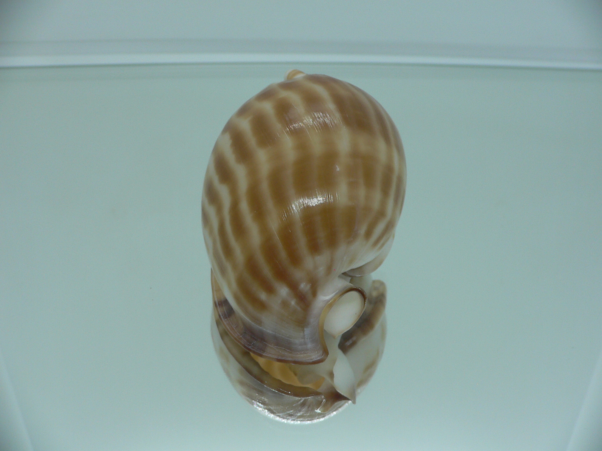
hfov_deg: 52.6
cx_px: 301
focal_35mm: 35
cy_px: 226
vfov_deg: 40.7
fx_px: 609
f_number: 2.8
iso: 80
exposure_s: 1/60
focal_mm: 4.6
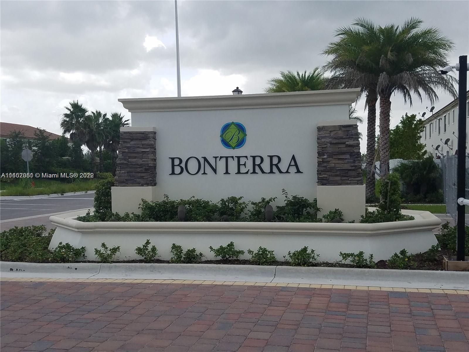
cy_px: 176
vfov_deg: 53.1
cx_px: 234
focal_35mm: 26
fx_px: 352
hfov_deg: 67.3
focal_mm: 4.2
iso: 50
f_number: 1.7
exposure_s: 1/1504
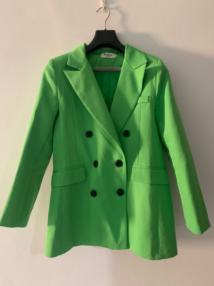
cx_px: 107
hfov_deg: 53.1
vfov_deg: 67.3
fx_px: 214
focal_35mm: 26
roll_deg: +0.8
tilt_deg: -3.6
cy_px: 143
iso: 500
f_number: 1.8
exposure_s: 1/30
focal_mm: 4.25
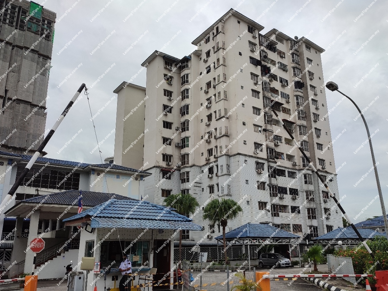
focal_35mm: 26
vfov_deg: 53.1
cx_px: 189
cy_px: 144
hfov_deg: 67.3
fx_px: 291
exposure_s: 1/812
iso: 50
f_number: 1.9
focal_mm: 6.04
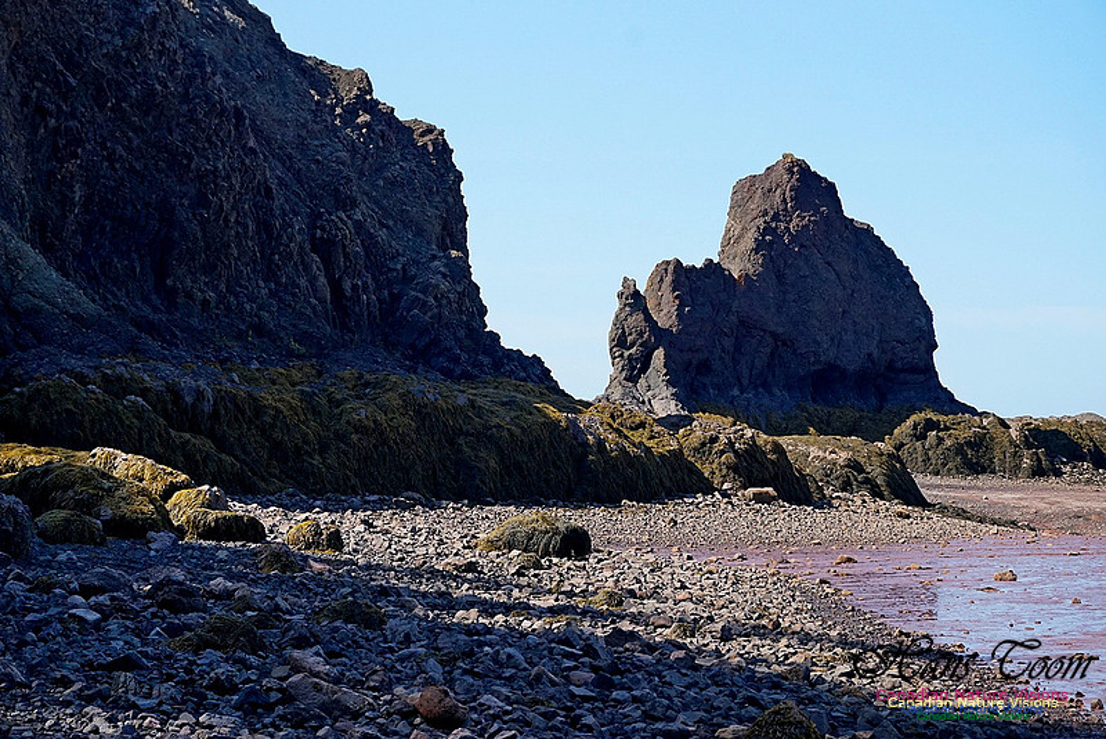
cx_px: 553
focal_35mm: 75
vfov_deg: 18.2
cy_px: 370
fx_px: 2305
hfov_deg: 27.0
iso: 800
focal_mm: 50
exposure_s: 1/1250
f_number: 8
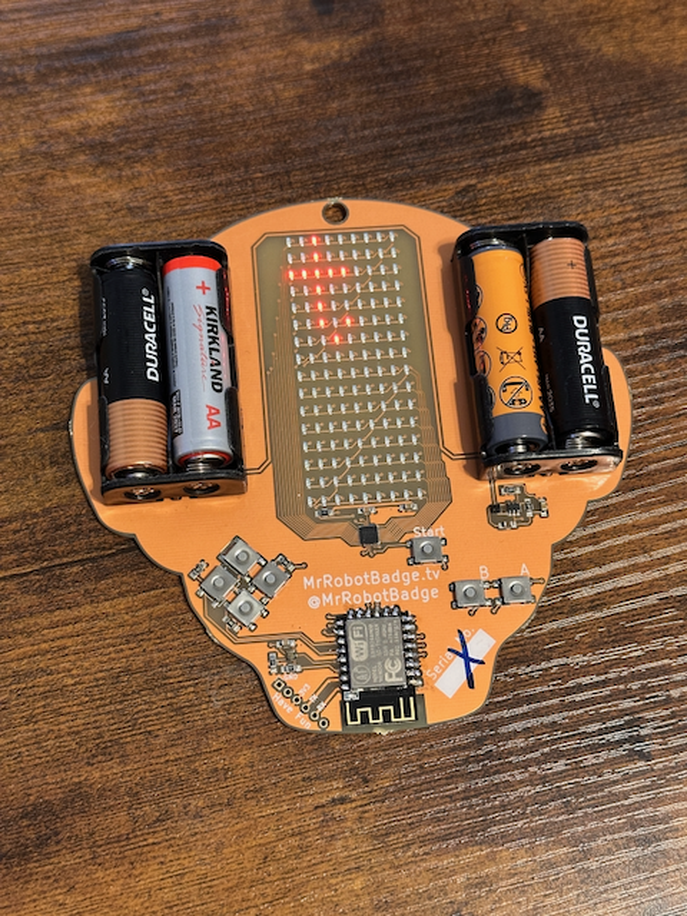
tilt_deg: -70.6
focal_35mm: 48
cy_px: 458
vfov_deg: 39.7
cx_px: 344
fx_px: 1270
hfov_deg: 30.3
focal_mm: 6.86
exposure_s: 1/40
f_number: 1.78
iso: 320
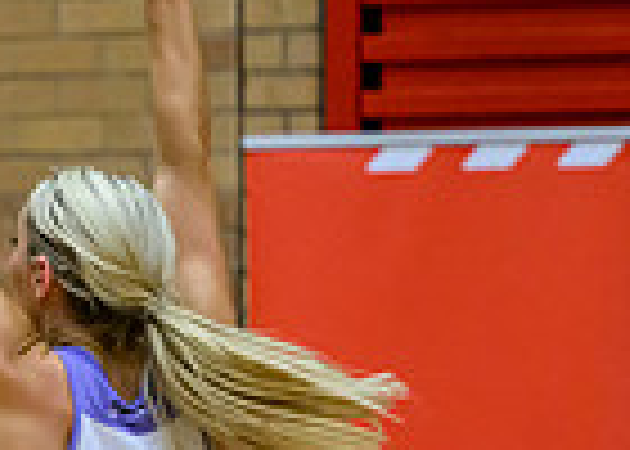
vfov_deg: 1.7
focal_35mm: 824
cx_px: -565
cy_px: 738
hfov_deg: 2.4
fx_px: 14743
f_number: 3.5
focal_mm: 190
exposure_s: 1/1000
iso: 5000
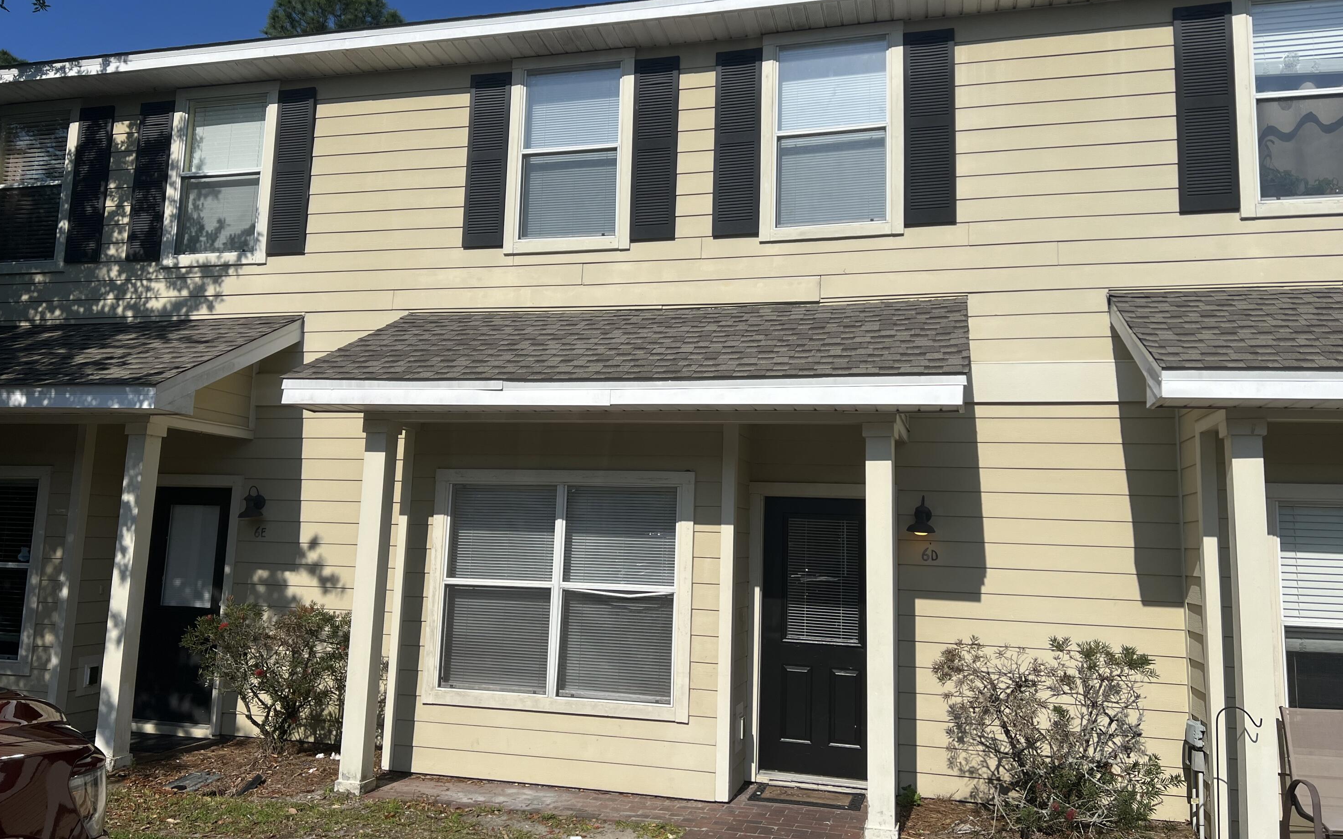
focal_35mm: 28
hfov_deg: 66.5
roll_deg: -1.4
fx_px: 1025
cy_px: 392
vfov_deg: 44.5
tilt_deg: +9.5
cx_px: 679
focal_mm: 5.7
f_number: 1.5
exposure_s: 1/9434
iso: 50
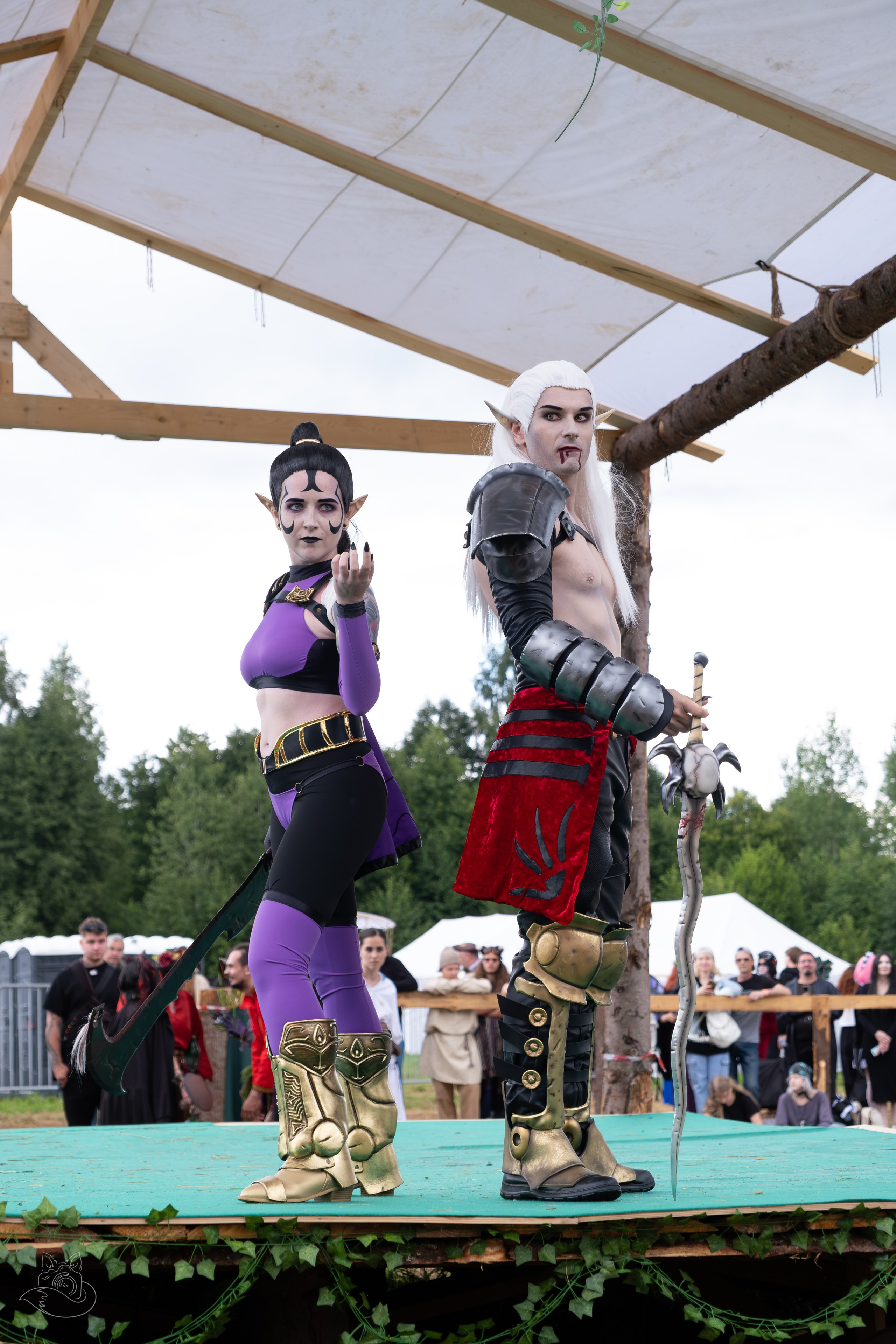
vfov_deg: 34.5
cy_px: 672
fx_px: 2165
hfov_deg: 23.4
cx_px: 448
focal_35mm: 58
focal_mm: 38.8
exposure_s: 1/800
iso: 800
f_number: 3.6
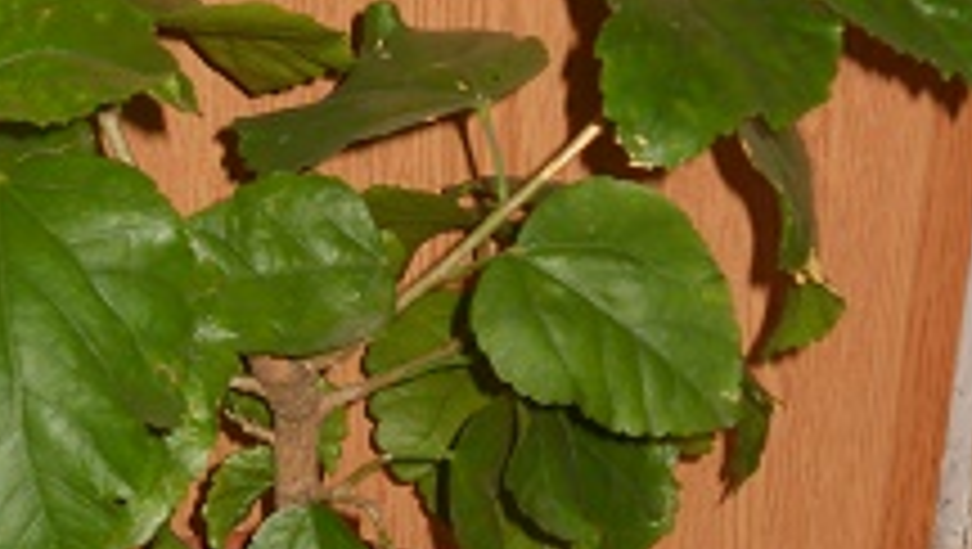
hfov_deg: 16.1
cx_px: 324
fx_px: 3431
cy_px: 176
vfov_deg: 9.1
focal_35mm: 133
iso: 200
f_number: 4
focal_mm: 10.84
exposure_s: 1/60
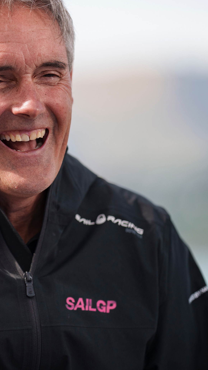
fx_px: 2412
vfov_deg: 8.8
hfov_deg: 4.9
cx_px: -24
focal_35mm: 246
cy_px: 158
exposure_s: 1/4000
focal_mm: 135
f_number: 2
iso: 160
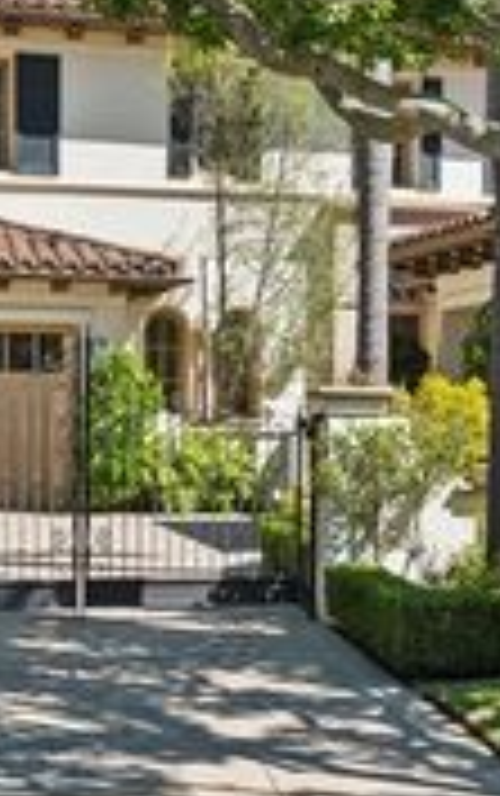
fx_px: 1936
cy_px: 420
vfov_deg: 23.3
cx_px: 495
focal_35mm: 89
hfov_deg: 14.5
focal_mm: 20.9
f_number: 9
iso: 125
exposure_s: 1/110
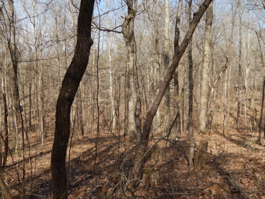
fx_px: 237
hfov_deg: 58.4
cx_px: 132
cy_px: 100
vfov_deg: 45.4
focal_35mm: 31
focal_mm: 5.6
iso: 200
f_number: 3.2
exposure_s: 1/1000
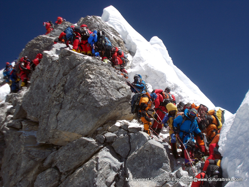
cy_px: 94
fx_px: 417
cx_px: 124
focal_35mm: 58
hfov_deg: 33.2
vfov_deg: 25.2
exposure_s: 1/100
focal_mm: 10.3
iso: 80
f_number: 12.3
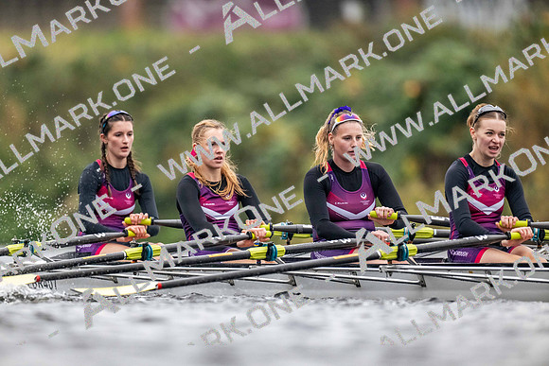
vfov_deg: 2.3
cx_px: 274
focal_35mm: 600
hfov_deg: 3.4
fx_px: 9152
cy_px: 183
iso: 4000
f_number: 4
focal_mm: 600
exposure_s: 1/2500
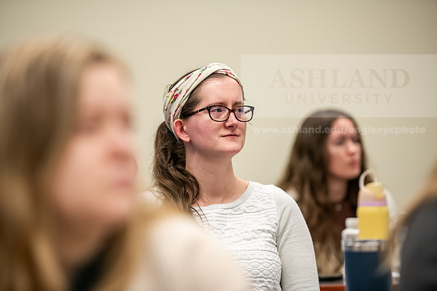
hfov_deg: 13.7
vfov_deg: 9.2
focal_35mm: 150
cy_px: 146
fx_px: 1821
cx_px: 218
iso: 1600
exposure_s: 1/200
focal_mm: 150
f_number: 2.8
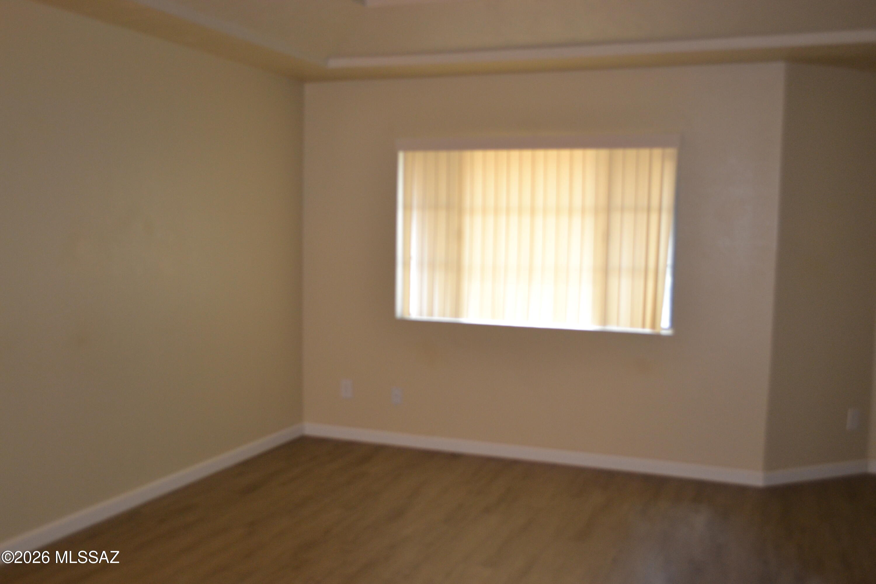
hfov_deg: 53.1
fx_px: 876
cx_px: 438
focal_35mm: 36
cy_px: 292
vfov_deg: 36.9
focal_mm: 24
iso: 640
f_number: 4
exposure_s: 1/60
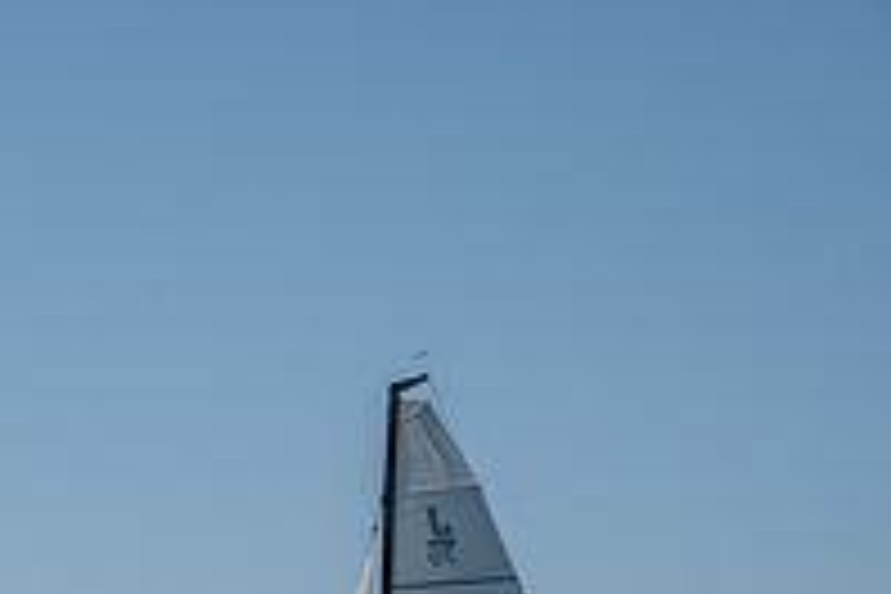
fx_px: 4628
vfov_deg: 7.2
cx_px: -320
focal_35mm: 187
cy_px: 862
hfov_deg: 10.7
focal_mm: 61
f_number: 9
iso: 640
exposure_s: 1/1000
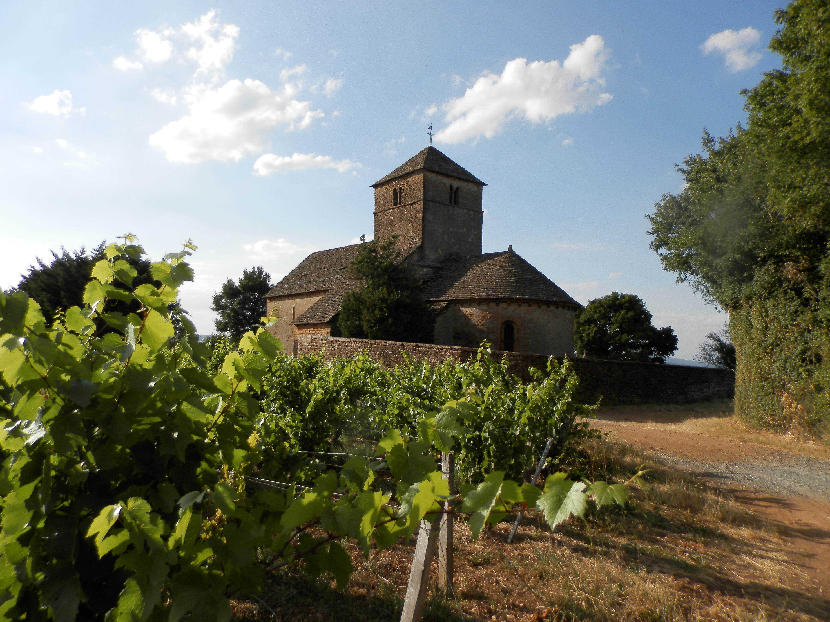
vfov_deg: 54.9
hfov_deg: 69.4
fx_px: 599
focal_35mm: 25
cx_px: 415
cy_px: 311
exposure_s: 1/1250
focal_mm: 4.5
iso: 80
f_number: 3.1
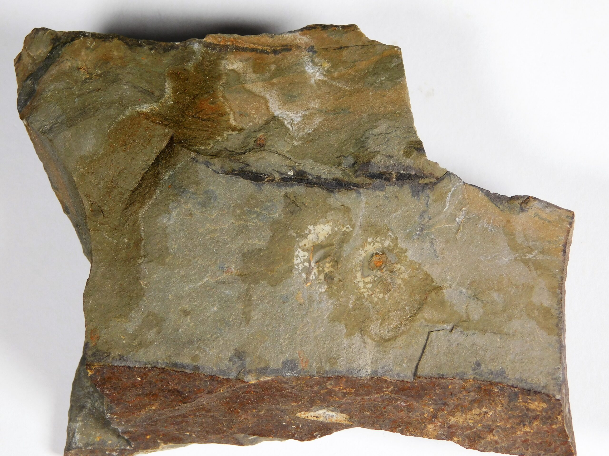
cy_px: 228
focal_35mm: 115
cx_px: 304
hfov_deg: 17.1
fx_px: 2023
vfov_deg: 12.9
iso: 125
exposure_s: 1/160
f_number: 4.8
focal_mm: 20.3
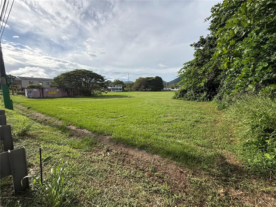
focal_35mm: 14
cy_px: 104
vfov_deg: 85.7
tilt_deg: -7.0
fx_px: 112
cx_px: 138
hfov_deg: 102.1
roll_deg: +0.3
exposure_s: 1/2976
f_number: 2.2
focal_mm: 2.22
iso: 64
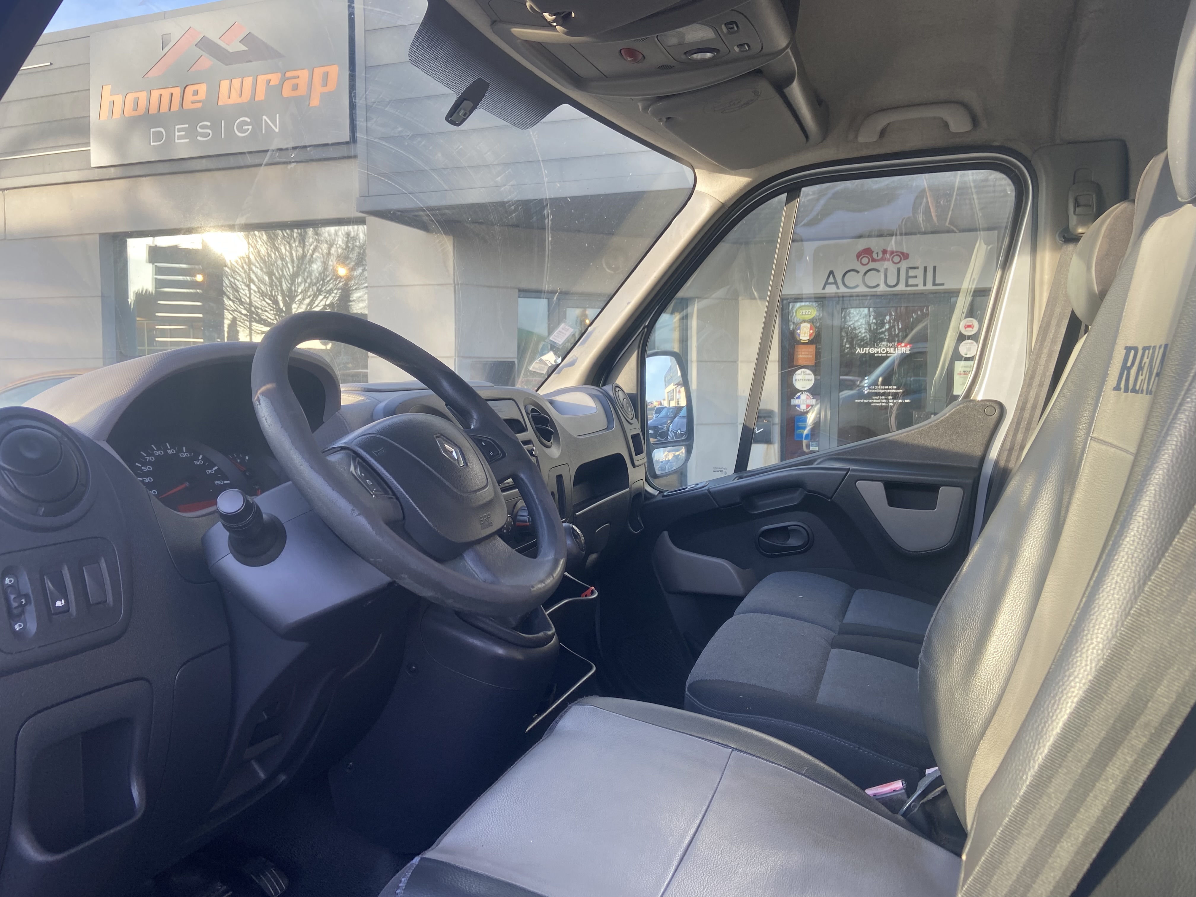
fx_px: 898
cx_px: 598
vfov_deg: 53.1
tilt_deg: -5.2
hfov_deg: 67.3
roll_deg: -0.7
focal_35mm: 26
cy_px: 448
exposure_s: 1/122
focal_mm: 4.25
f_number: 1.8
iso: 32
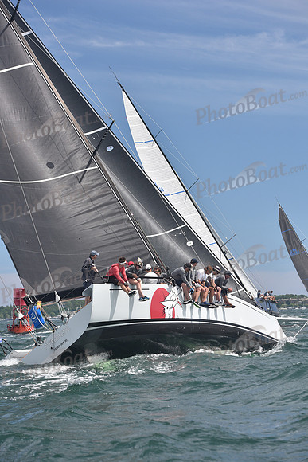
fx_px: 1218
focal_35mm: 95
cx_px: 154
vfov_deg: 21.5
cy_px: 231
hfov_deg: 14.4
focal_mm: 95
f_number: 5.6
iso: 320
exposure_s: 1/800
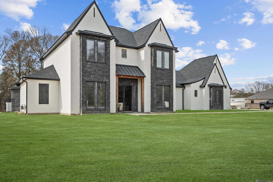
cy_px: 91
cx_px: 136
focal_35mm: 30
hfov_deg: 61.9
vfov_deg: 43.6
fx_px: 227
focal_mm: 20
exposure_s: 1/800
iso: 400
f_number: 8
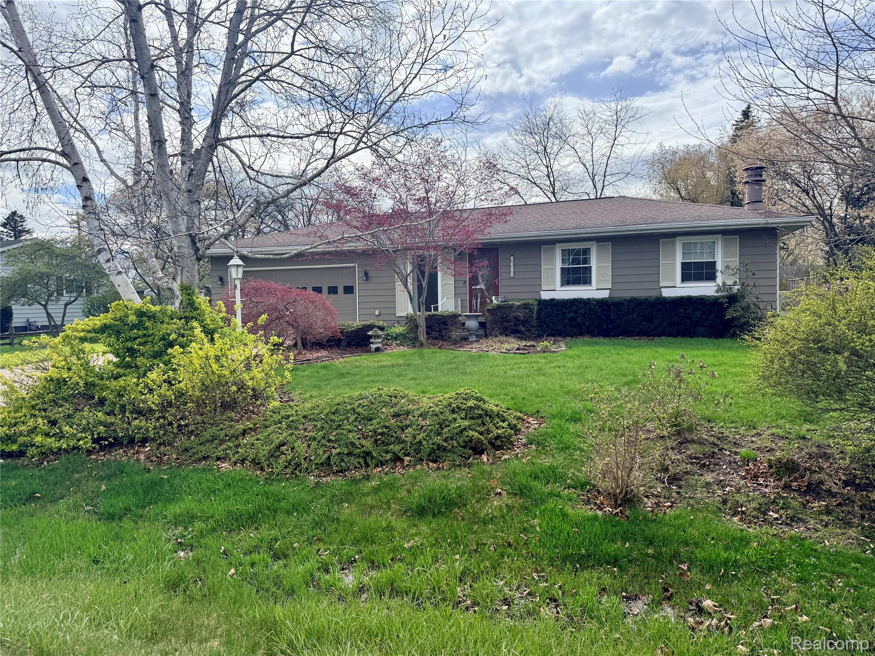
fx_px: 607
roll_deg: +1.1
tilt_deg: -2.2
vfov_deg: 56.8
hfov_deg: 71.6
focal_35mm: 24
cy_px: 328
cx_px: 438
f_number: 1.78
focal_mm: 6.76
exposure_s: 1/7353
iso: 100
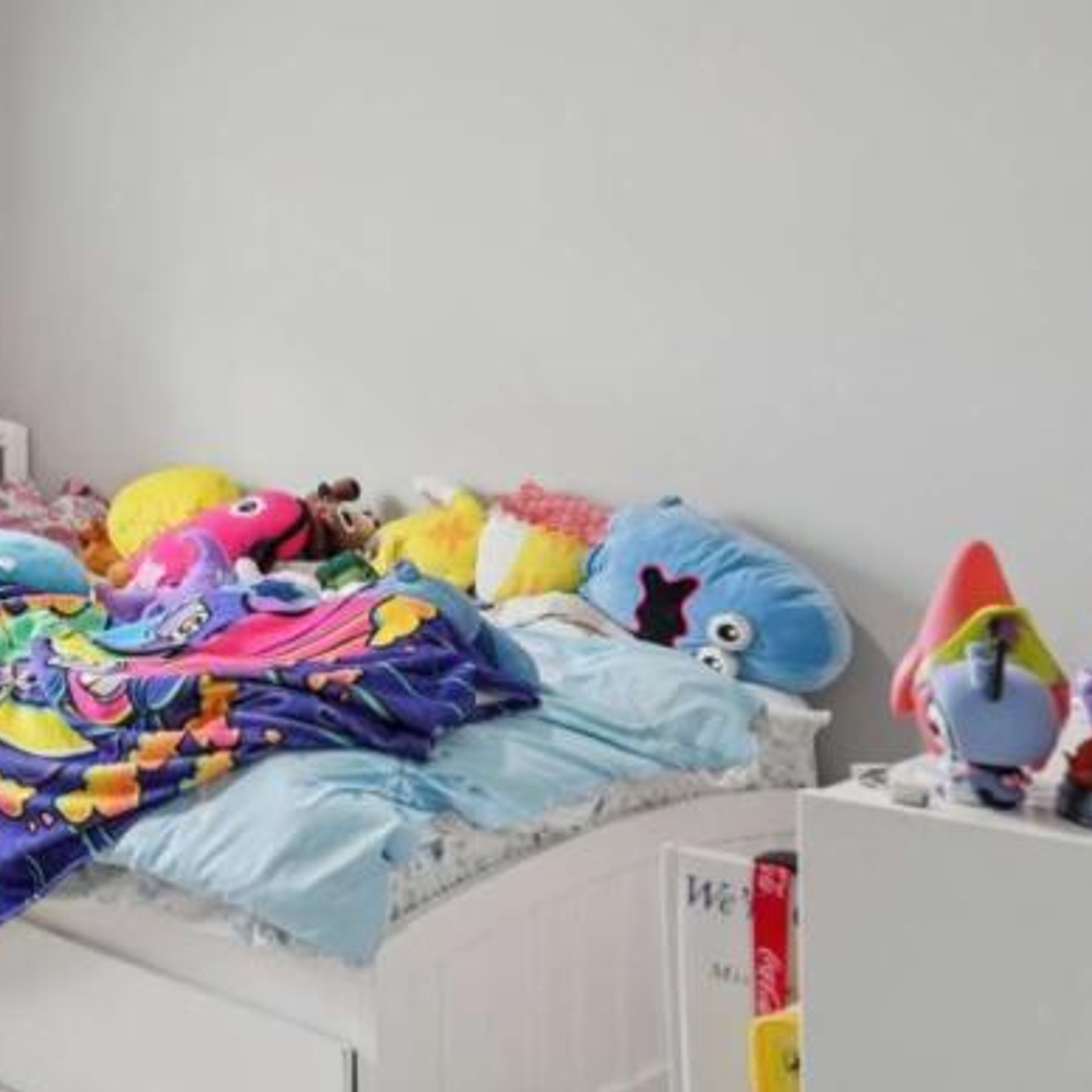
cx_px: -380
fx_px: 1499
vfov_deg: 39.6
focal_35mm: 42
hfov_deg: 30.3
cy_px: 383
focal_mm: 16
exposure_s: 1/25
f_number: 8
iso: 800
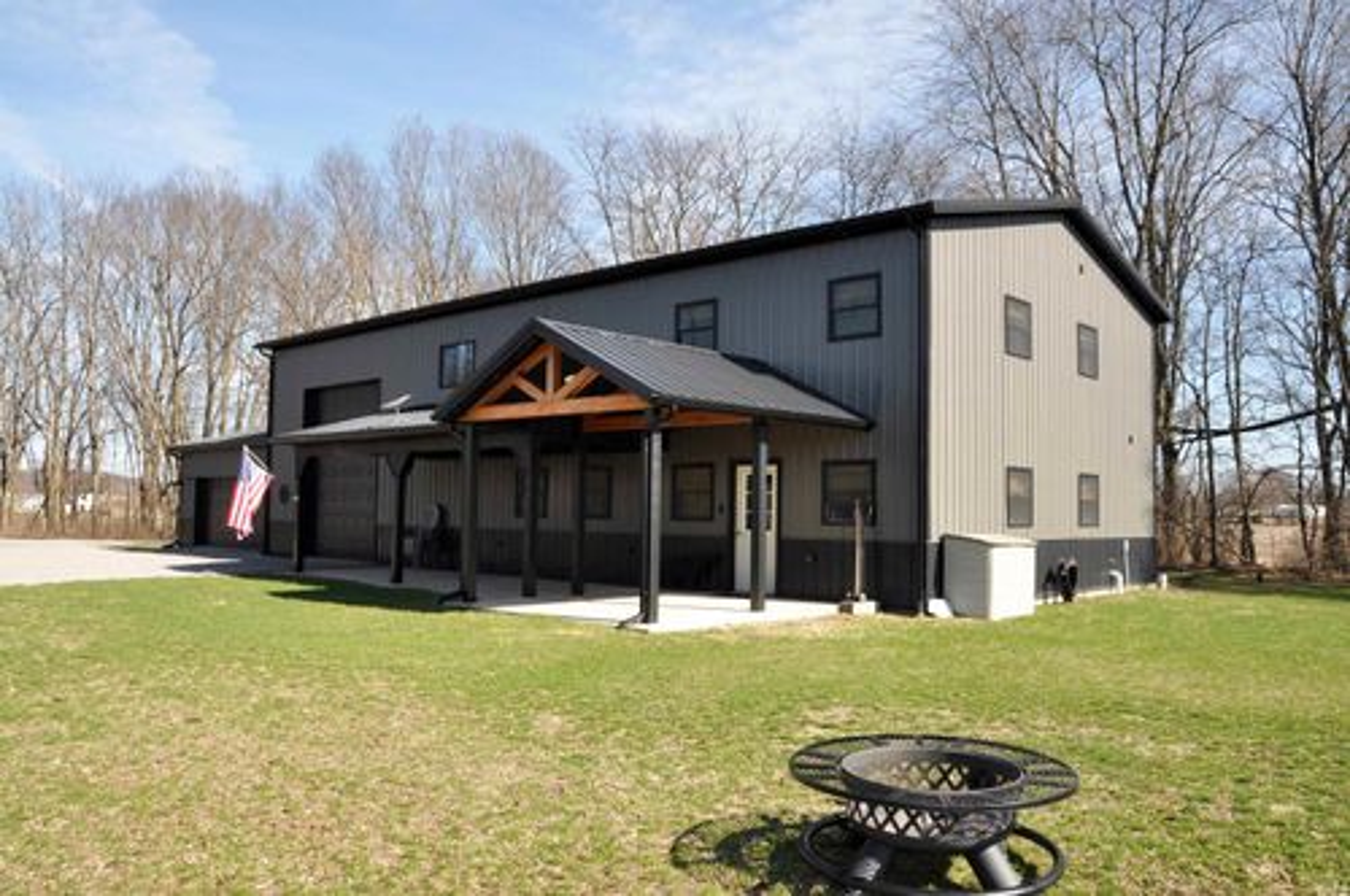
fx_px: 1011
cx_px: 675
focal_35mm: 27
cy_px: 448
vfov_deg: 47.8
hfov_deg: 67.4
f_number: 10
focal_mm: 18
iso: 200
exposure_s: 1/200
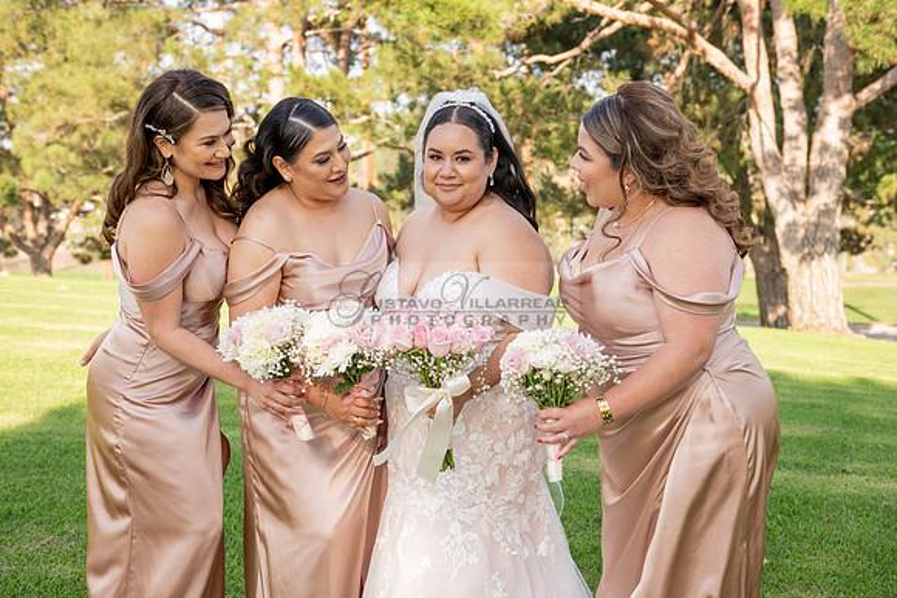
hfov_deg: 43.6
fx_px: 1121
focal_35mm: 45
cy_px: 299
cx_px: 448
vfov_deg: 29.9
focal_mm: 45
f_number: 4
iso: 80
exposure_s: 1/160
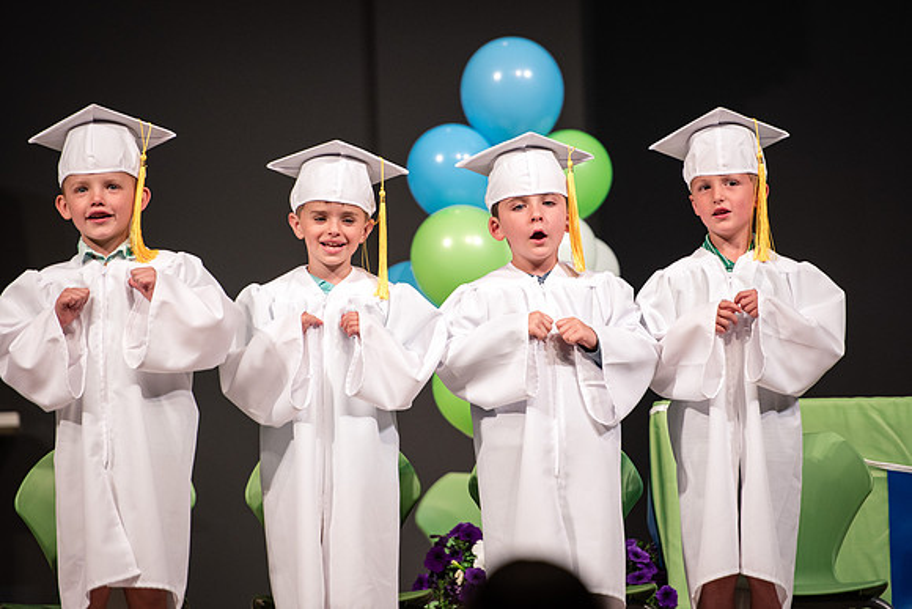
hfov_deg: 8.8
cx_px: 534
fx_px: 5936
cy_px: 263
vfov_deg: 5.9
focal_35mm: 234
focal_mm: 200
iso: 500
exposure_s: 1/400
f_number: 2.8
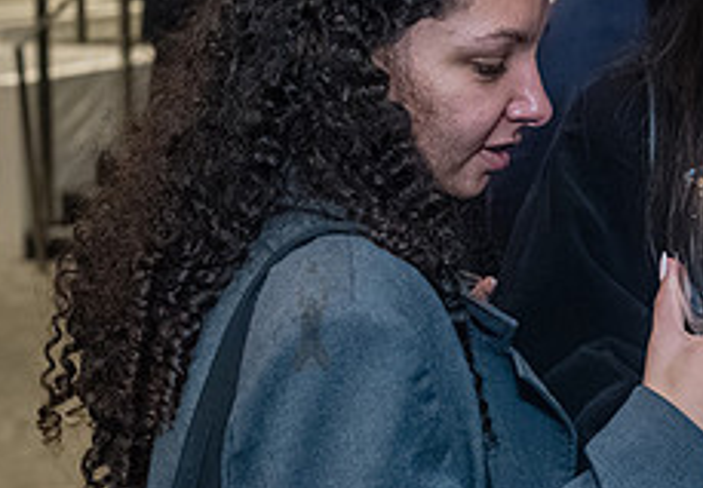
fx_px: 2017
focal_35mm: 102
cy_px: 84
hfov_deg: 19.5
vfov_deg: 13.7
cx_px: 571
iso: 5000
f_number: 4
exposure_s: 1/400
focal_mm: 35
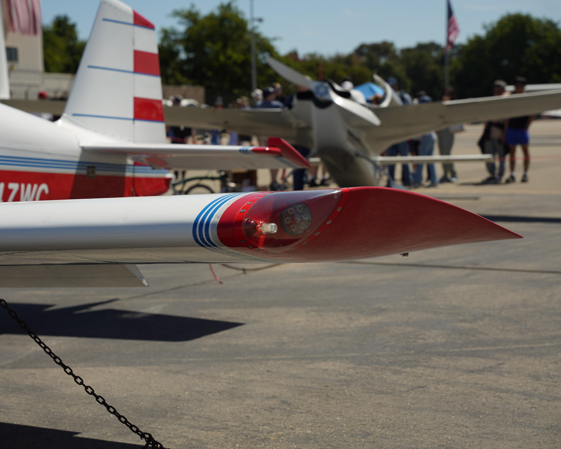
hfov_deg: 24.1
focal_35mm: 79
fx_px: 1312
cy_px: 224
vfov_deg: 19.4
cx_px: 240
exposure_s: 1/1600
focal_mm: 70
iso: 100
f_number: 4.5
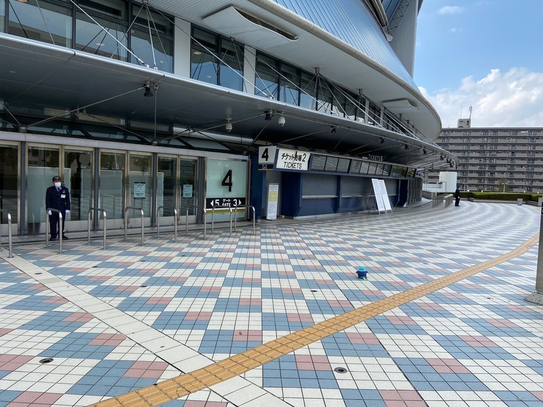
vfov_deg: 53.1
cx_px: 272
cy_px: 204
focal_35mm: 26
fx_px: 408
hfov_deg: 67.3
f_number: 1.8
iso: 32
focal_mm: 4.25
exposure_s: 1/1274
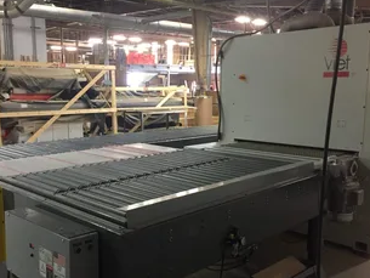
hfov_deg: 48.9
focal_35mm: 38
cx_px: 163
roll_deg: -1.0
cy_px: 154
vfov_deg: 37.7
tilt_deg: -7.6
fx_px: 406
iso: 250
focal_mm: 4.15
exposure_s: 1/30
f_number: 2.2
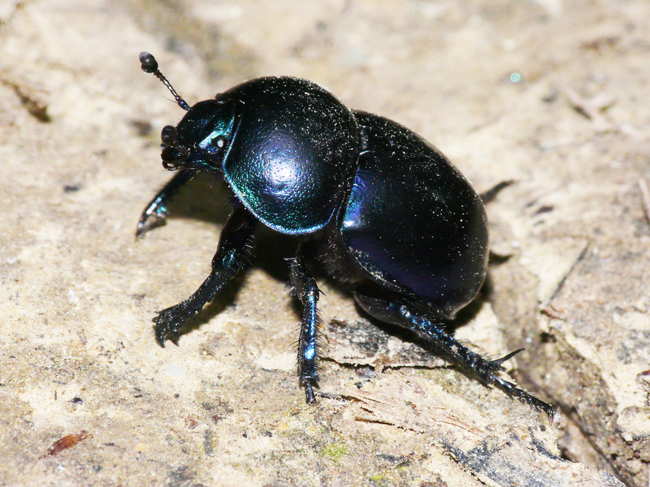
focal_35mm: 246
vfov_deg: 6.0
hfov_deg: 8.0
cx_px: 325
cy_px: 244
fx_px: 4620
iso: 200
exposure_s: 1/160
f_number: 11
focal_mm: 52
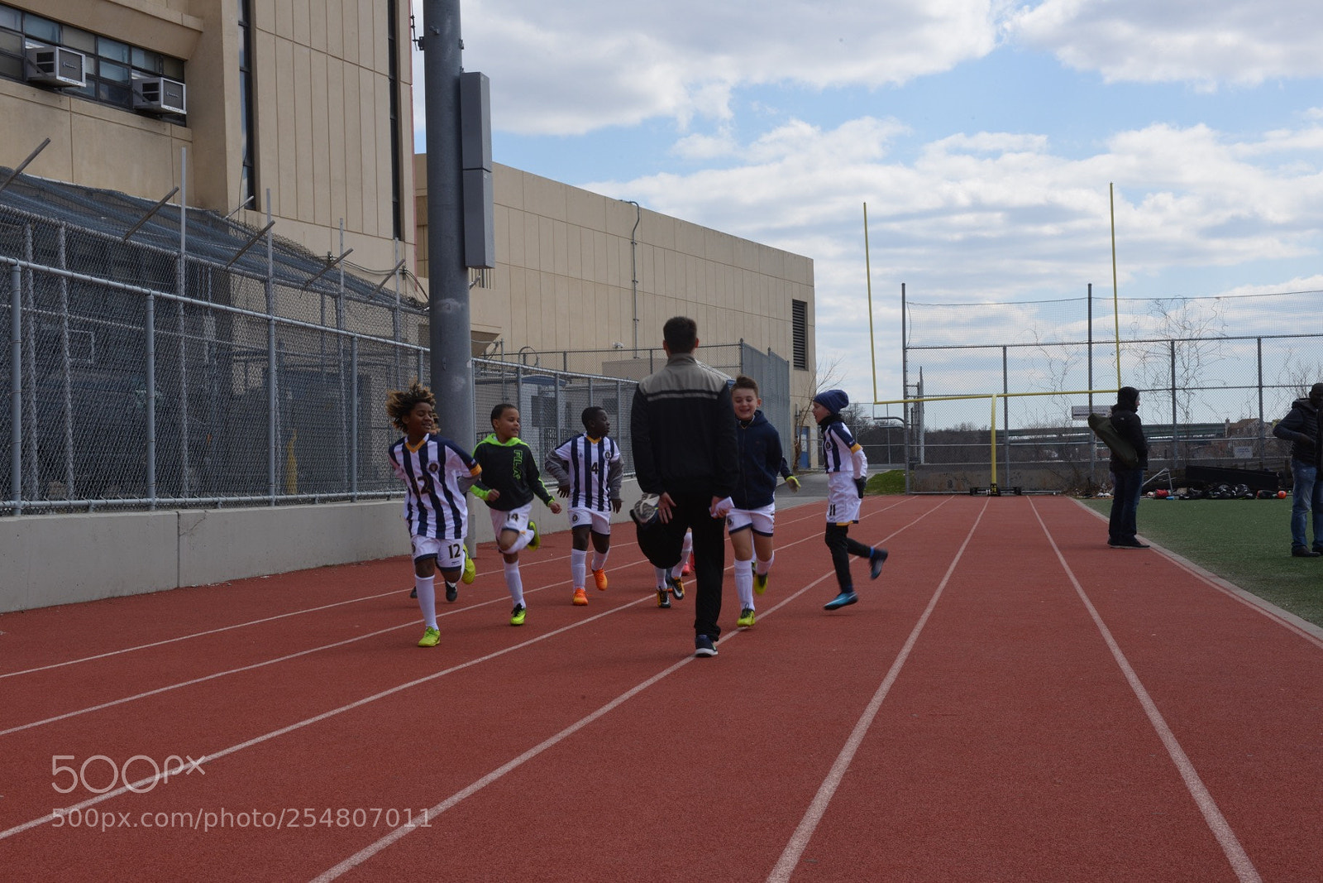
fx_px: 2021
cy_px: 442
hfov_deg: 36.2
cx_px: 662
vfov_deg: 24.6
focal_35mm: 55
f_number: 22
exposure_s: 1/125
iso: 360
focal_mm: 55
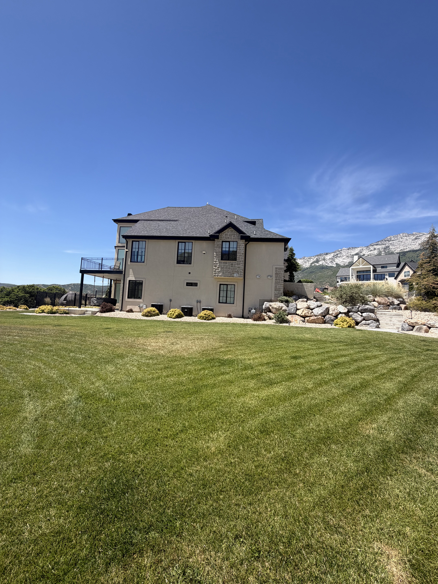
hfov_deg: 85.7
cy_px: 292
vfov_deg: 102.1
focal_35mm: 14
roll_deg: -3.4
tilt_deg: +4.4
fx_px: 236
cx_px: 219
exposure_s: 1/770
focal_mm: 2.22
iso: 25
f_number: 2.2
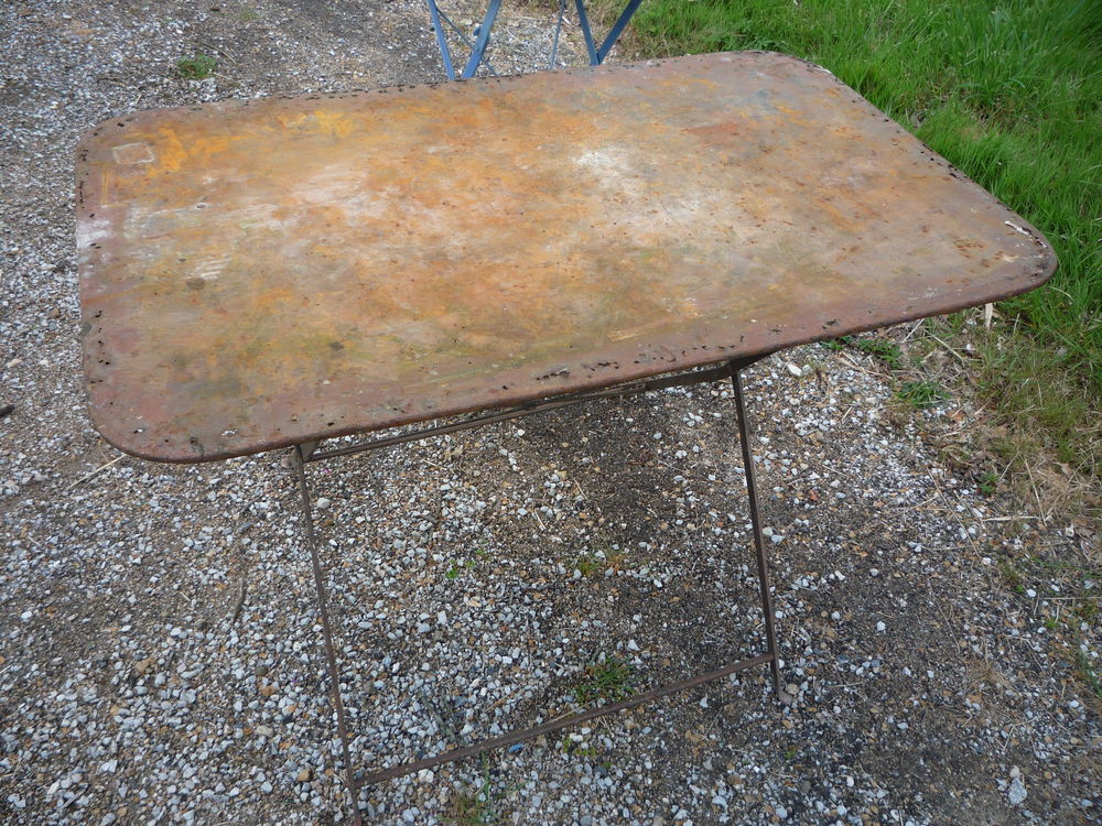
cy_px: 413
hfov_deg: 60.0
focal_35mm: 30
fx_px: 955
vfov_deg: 46.8
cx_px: 551
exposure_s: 1/125
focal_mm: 5.2
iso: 100
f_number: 4
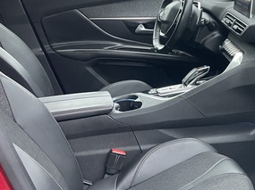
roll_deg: +3.0
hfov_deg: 30.3
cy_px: 136
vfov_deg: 25.0
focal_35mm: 58
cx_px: 270
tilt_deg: -24.8
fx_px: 427
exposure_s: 1/60
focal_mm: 4.2
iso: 400
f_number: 1.6
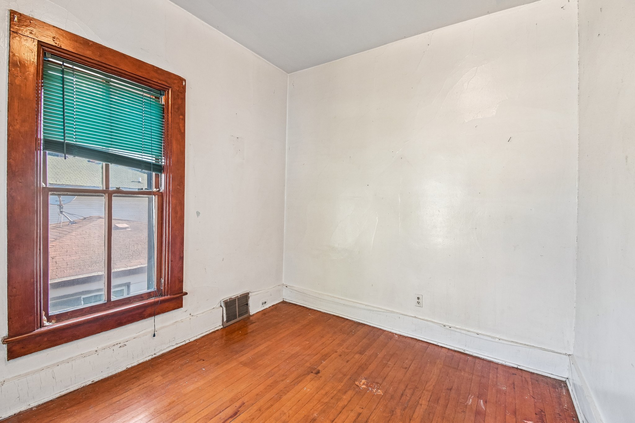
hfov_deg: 100.4
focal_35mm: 15
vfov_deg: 77.3
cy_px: 212
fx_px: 265
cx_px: 318
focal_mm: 10
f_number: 8
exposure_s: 1/15
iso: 200
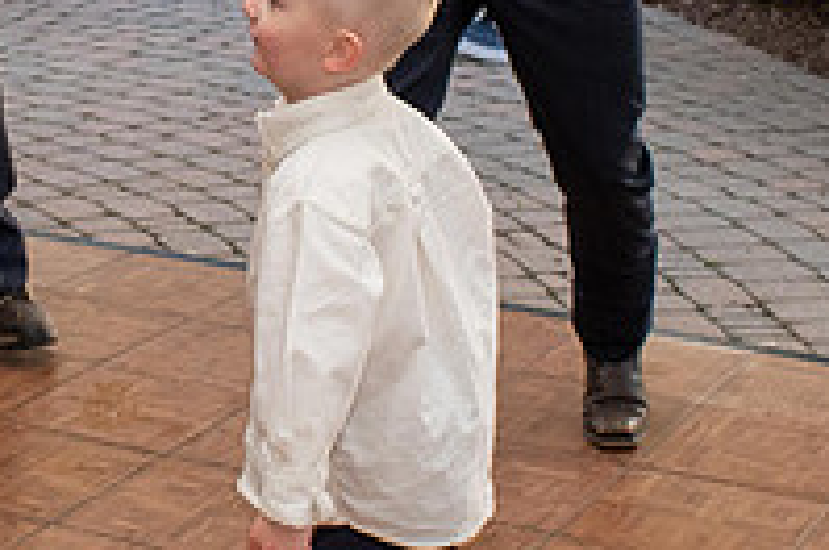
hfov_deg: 19.1
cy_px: 40
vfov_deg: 12.8
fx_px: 2437
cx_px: 185
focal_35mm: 106
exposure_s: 1/100
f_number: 5
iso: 800
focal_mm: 18
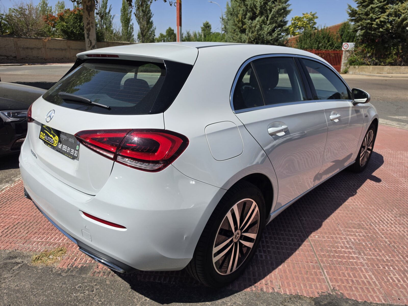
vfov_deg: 58.9
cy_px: 153
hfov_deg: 73.9
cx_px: 204
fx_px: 271
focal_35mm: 23
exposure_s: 1/7939
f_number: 1.4
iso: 50
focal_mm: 6.5
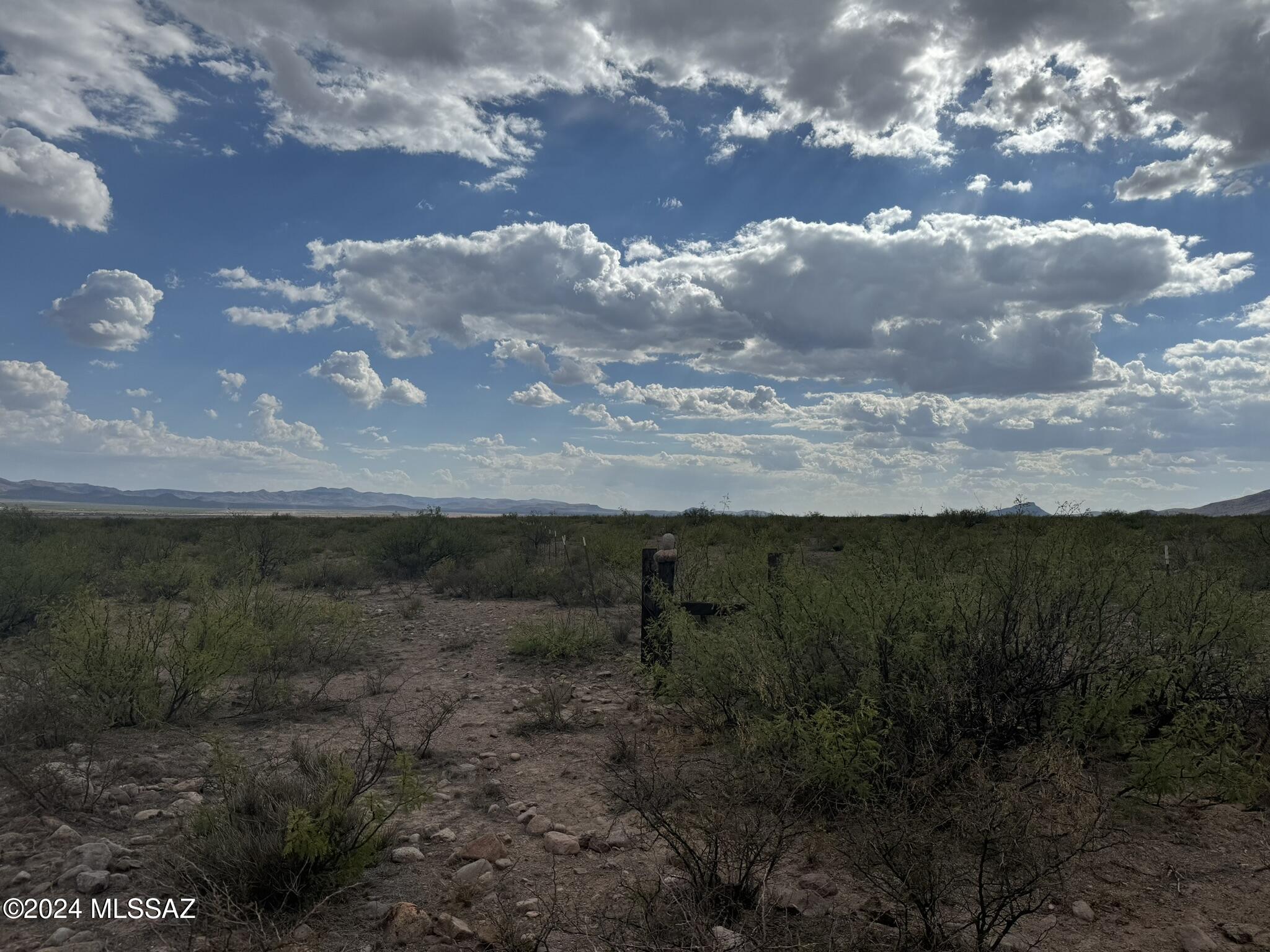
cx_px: 635
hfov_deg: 71.6
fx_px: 881
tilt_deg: +1.8
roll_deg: -1.1
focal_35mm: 24
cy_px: 476
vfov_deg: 56.8
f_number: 1.78
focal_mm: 6.76
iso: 80
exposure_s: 1/12346
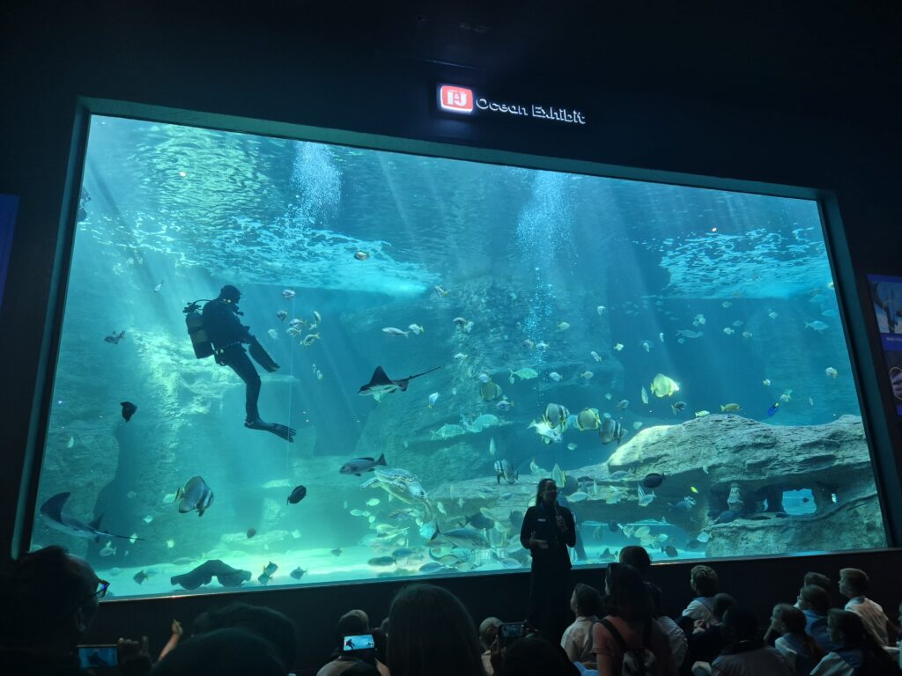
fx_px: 599
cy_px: 338
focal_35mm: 23
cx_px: 451
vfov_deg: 58.9
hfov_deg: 73.9
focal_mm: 5.4
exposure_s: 1/100
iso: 200
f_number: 1.8
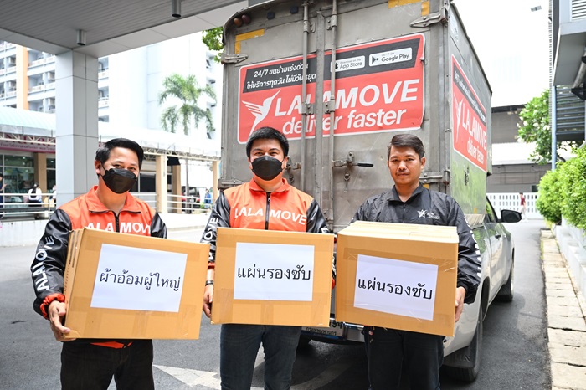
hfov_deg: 65.5
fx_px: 456
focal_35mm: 28
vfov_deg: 46.4
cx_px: 293
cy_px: 195
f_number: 3.2
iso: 500
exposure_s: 1/1000
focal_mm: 28
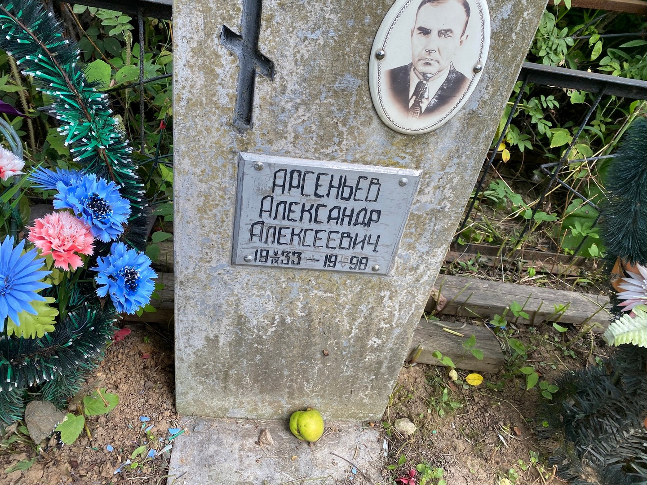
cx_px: 324
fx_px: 486
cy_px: 242
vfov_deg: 53.1
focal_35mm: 26
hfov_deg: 67.3
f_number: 1.8
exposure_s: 1/214
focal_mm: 4.25
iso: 32
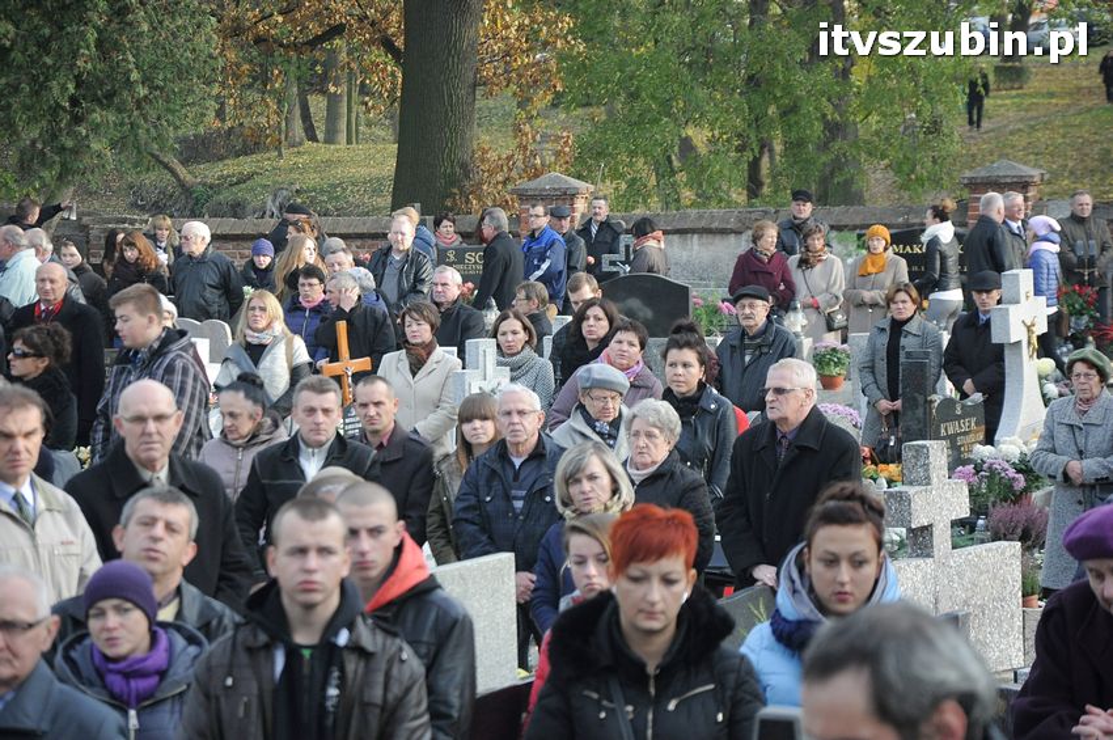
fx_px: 4865
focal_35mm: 158
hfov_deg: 13.1
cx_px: 556
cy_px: 370
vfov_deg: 8.7
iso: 800
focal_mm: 105
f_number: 5.6
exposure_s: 1/400
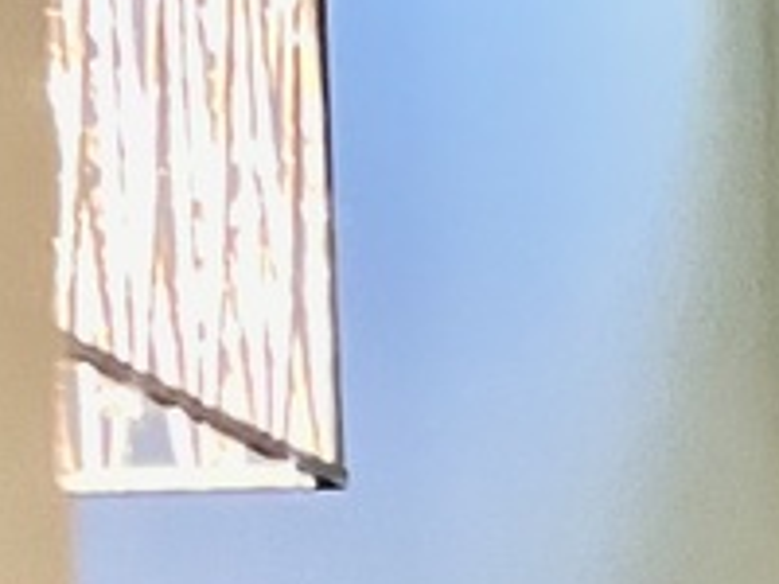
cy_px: 1931
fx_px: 4208
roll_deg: -1.1
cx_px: 2699
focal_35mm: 187
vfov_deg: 6.9
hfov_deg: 8.1
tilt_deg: -5.3
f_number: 1.6
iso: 320
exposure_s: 1/60
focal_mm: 4.2
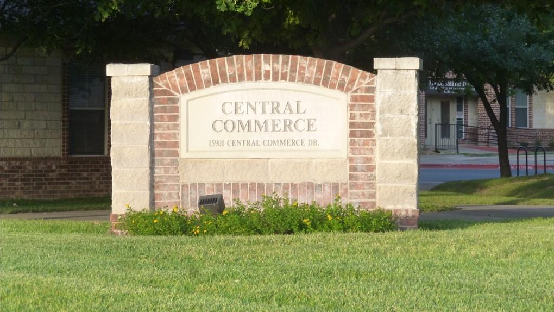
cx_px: 277
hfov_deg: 18.3
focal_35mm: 117
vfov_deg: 10.4
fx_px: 1719
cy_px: 131
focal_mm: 19.1
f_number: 5.4
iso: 160
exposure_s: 1/60
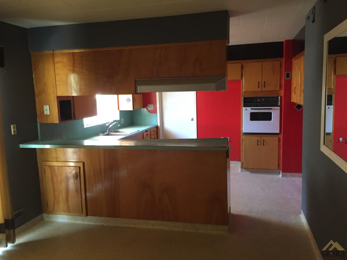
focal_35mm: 29
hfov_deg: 61.7
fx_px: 291
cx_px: 174
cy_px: 130
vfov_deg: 48.2
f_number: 2.2
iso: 250
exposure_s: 1/24
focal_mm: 4.15
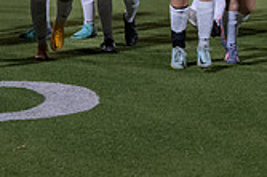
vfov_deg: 5.3
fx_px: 1897
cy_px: -120
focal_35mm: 256
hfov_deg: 8.0
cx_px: 246
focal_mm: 70
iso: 3200
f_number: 3.5
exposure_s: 1/320
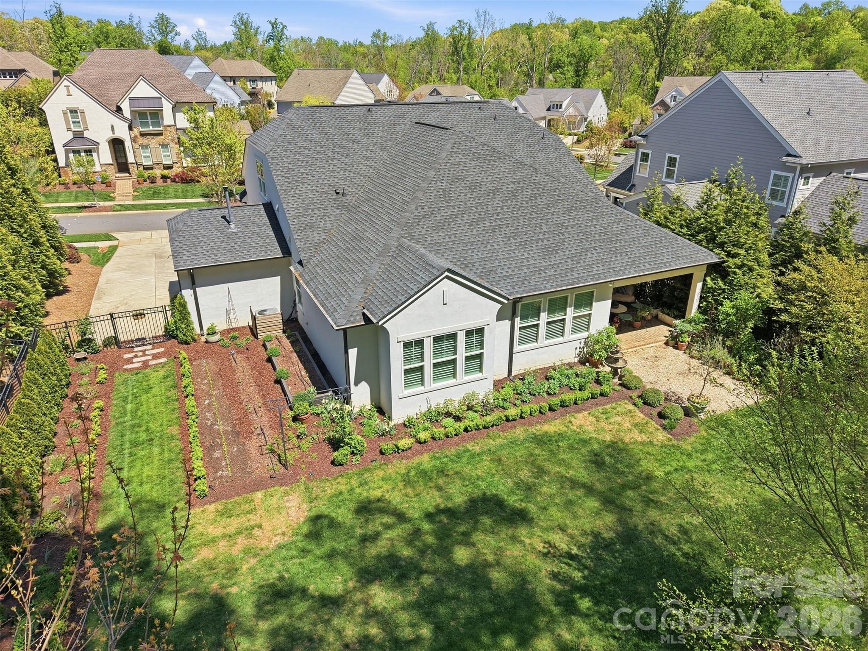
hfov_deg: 71.6
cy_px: 326
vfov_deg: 56.8
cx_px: 434
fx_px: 602
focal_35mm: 24
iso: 340
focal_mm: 8.7
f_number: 1.8
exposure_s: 1/5000
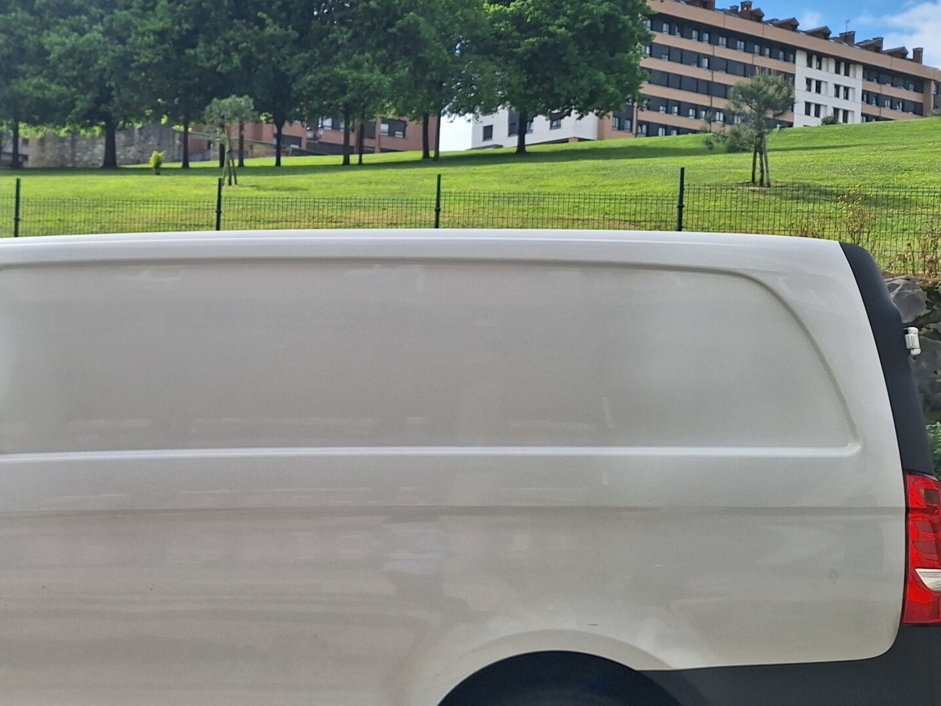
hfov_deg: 43.4
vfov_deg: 35.1
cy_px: 309
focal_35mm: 41
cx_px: 173
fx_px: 1115
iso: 40
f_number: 1.8
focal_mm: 5.54
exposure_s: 1/4219
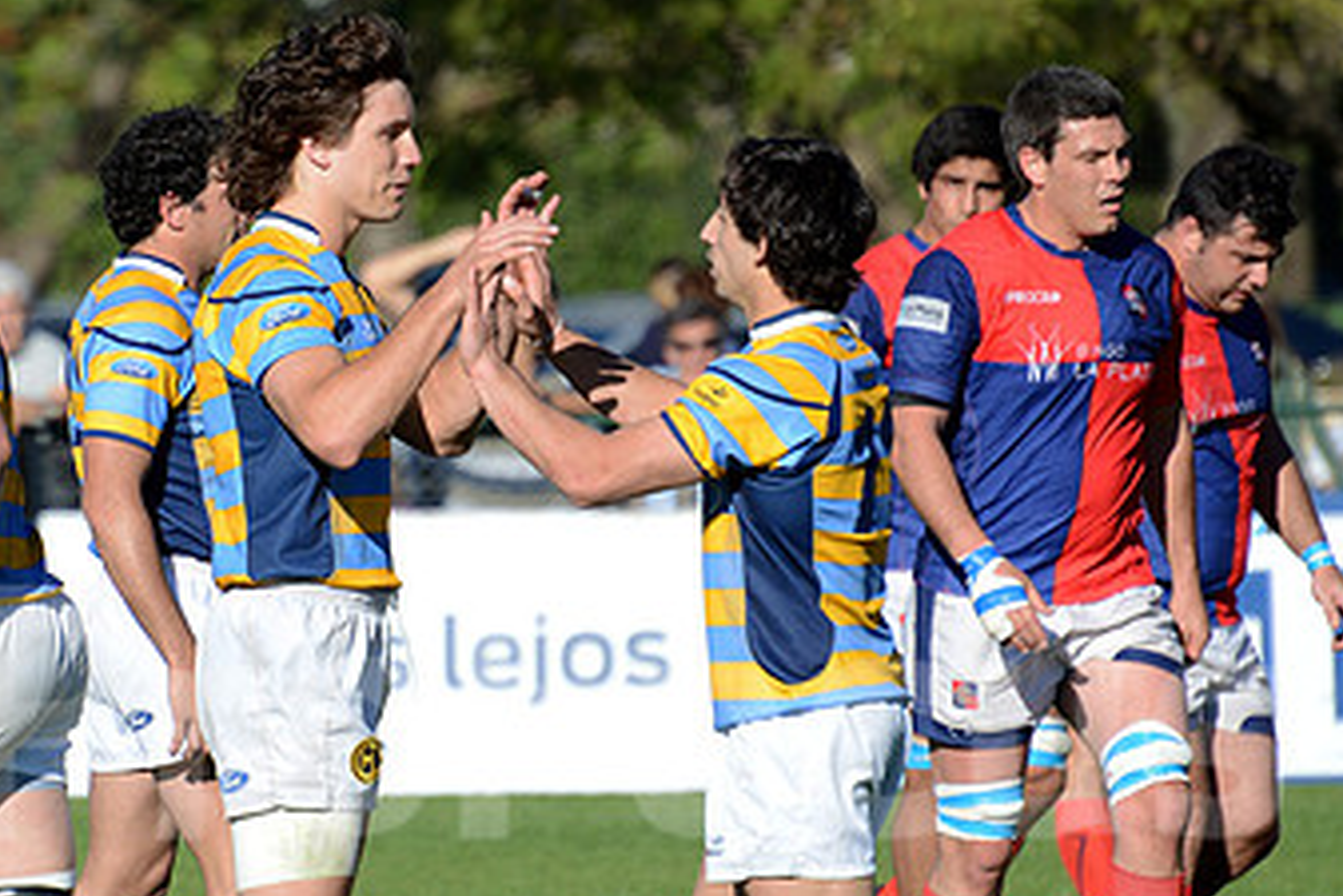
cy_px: 703
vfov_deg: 2.7
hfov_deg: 4.0
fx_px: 19294
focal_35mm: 517
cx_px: 287
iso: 320
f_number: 5.6
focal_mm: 300
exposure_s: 1/1000
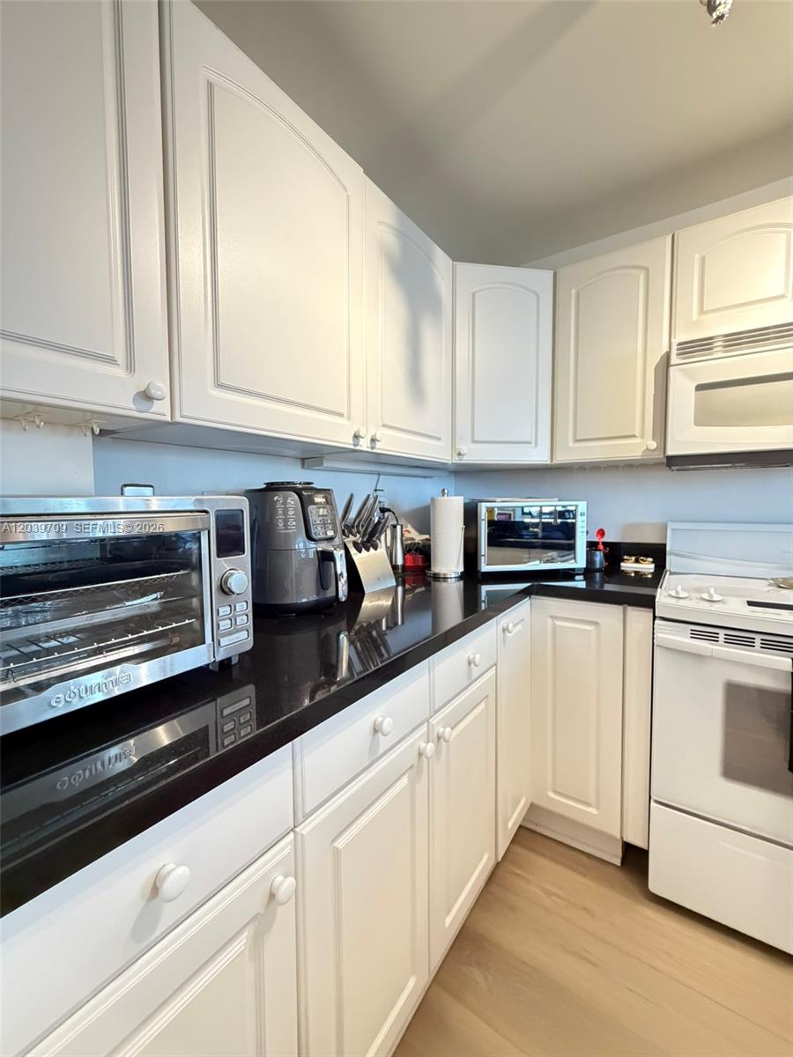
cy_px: 528
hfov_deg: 85.7
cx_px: 396
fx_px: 428
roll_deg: +0.3
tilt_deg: -3.1
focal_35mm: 14
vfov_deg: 102.1
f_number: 2.2
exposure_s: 1/40
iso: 1000
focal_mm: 2.22
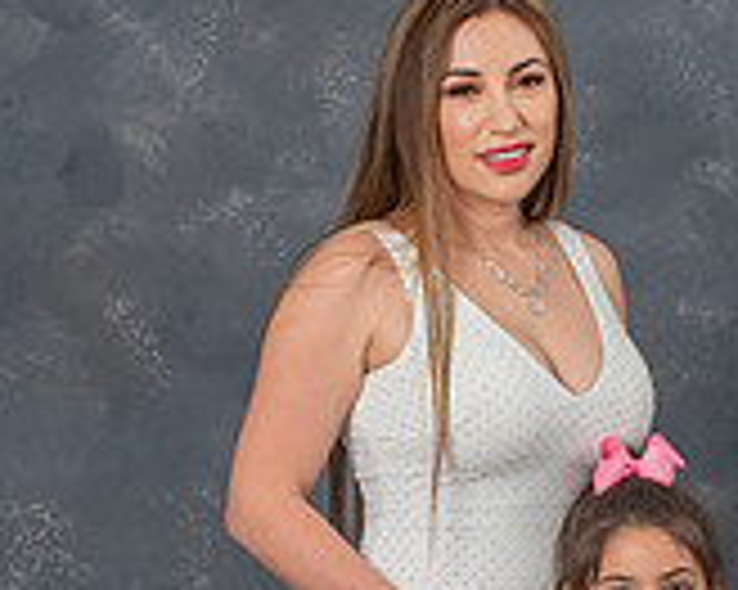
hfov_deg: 14.3
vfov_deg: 11.3
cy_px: 640
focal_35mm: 135
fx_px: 2947
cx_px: 467
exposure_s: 1/160
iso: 200
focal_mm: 24
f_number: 5.6
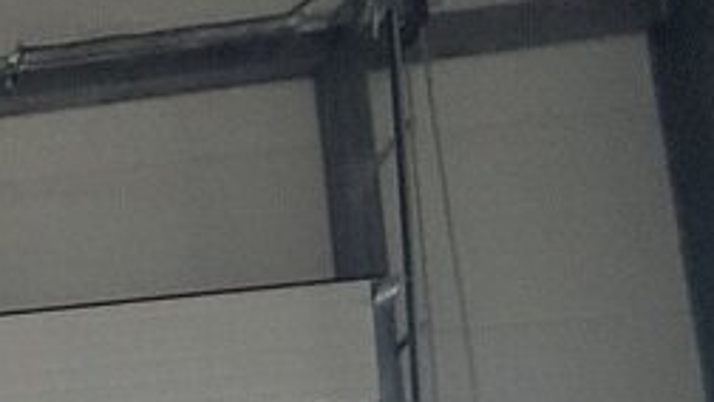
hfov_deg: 22.1
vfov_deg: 14.6
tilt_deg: +9.2
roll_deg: -0.7
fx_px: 1174
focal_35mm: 62
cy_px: 889
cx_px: -547
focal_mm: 2.22
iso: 320
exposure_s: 1/99
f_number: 2.2
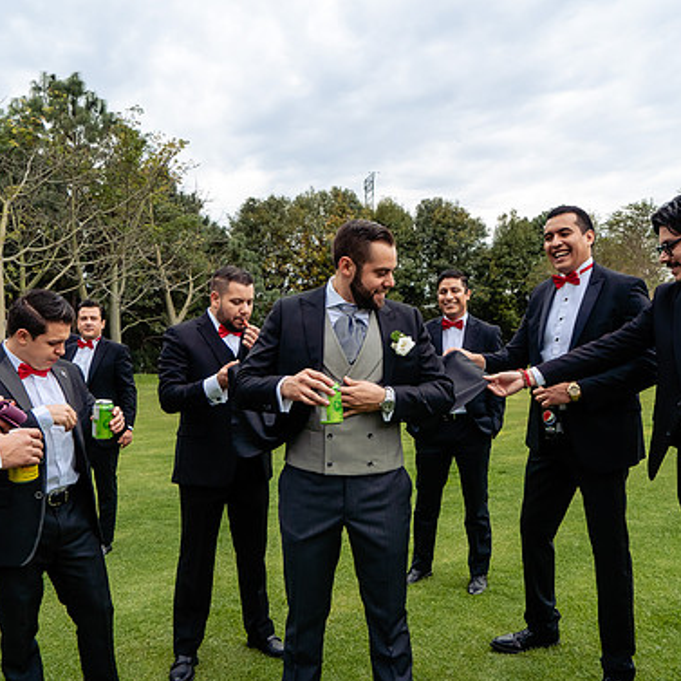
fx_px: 734
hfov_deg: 49.7
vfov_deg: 49.7
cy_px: 365
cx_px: 353
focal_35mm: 33
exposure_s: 1/250
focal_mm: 24
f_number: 7.1
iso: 640
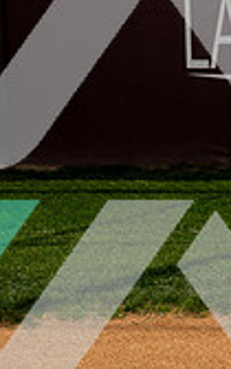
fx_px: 1632
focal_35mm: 162
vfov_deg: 12.8
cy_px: 317
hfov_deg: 7.9
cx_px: 370
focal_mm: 46
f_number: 16
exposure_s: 1/250
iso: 100
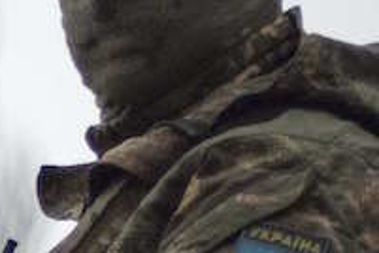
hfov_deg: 5.4
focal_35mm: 373
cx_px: -364
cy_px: 565
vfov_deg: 3.6
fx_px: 3927
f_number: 1.4
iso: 800
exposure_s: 1/3200
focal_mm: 50
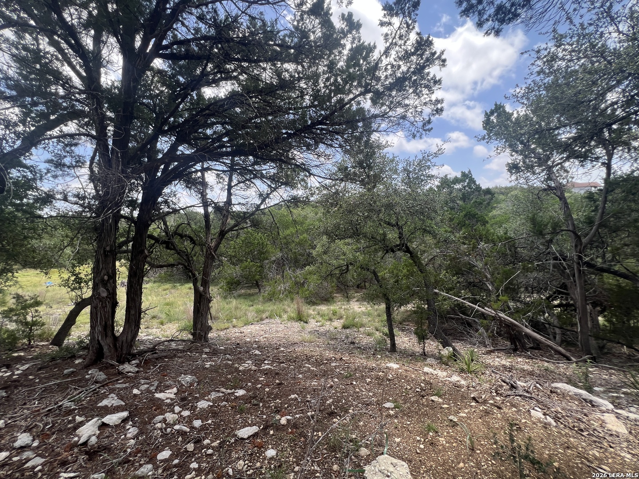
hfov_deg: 106.2
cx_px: 320
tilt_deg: -4.1
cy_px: 240
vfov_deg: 89.9
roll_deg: +3.5
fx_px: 240
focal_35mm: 13
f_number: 1.8
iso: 32
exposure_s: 1/388
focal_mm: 1.57
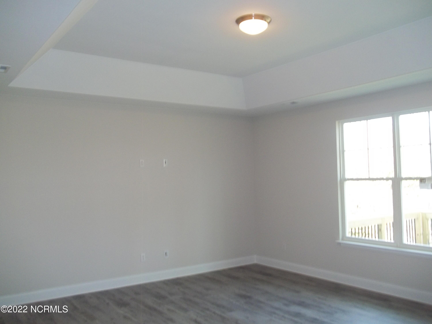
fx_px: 399
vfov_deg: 44.2
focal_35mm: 32
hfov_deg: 56.8
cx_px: 216
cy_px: 162
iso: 160
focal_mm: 5.7
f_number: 2.9
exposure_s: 1/60
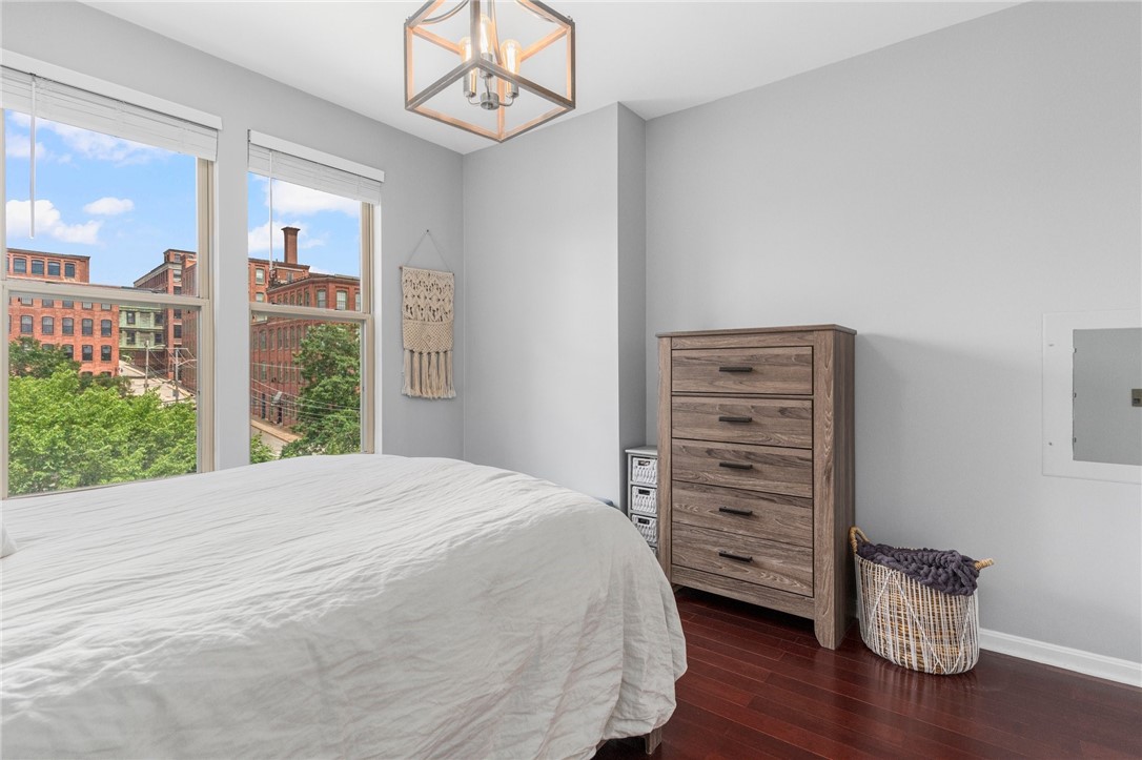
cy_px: 380
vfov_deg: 70.4
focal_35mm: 17
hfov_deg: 93.3
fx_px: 539
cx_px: 571
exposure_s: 1/160
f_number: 7.1
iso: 640
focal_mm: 17
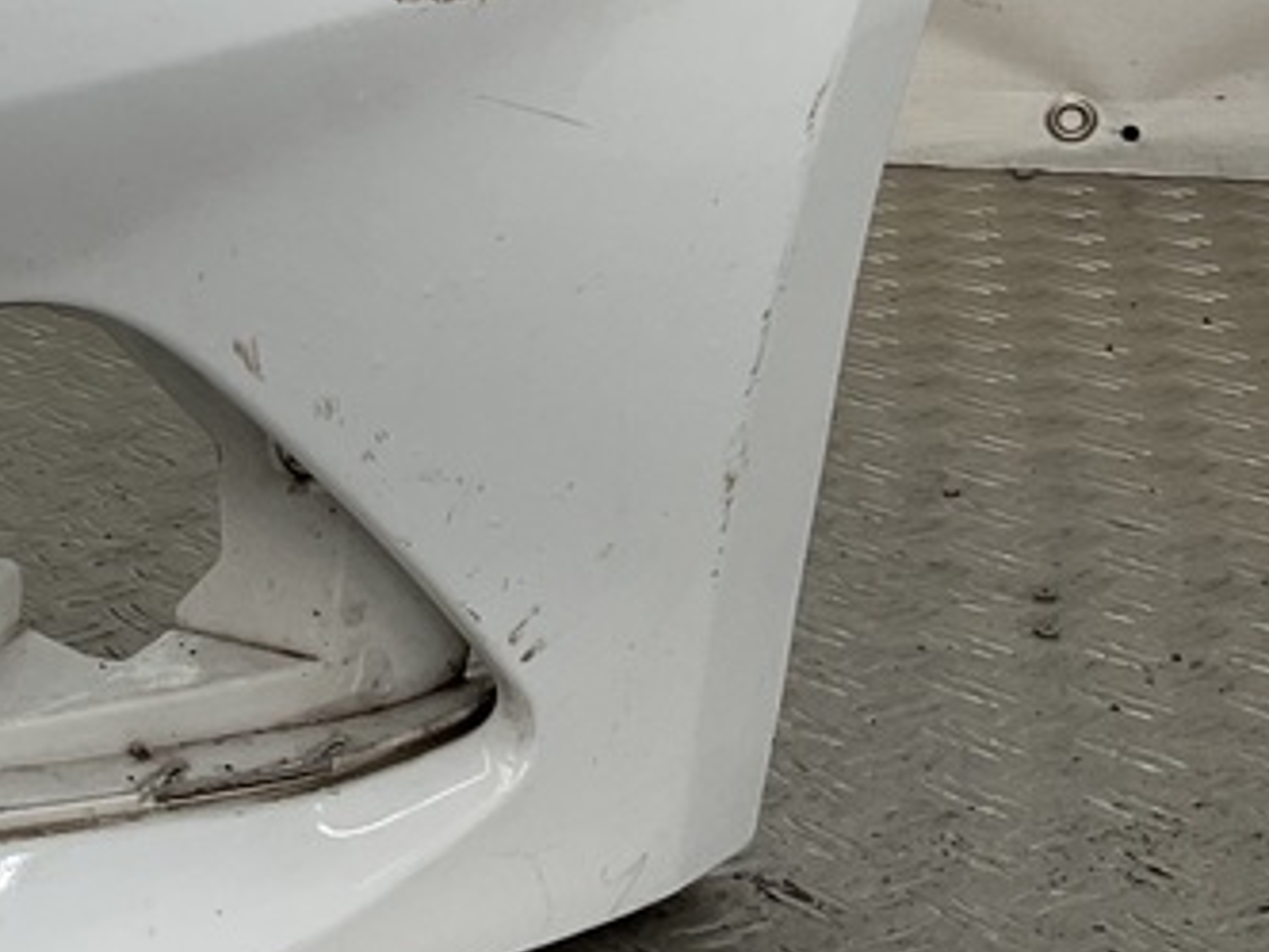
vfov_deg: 16.6
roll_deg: +3.5
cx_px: -493
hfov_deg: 20.0
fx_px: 3226
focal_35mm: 88
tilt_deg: -13.6
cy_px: 122
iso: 16
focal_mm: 3
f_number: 1.8
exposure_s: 1/216
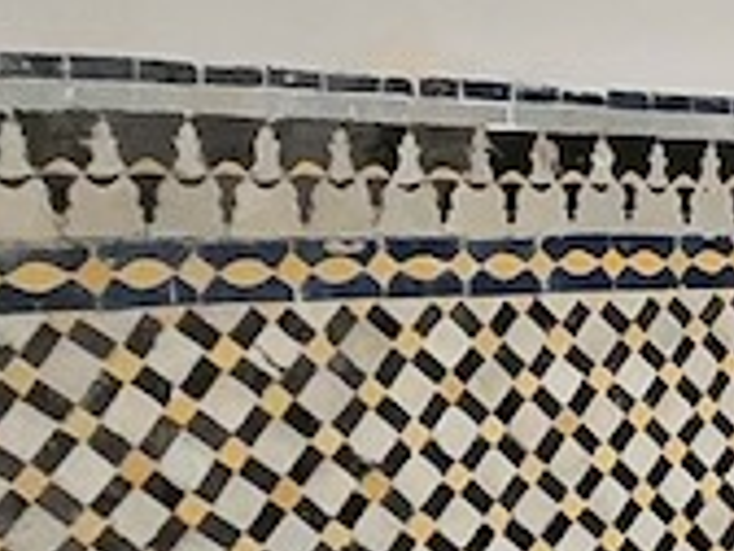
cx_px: 1695
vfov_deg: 14.9
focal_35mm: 99
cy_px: 367
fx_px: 2099
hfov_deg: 14.3
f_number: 2.2
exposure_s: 1/50
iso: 400
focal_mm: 1.7
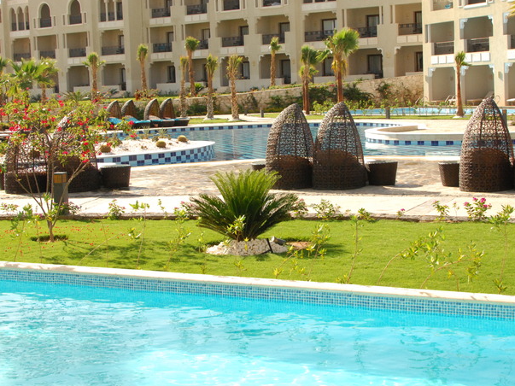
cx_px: 300
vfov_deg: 22.6
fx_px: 967
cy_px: 167
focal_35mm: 65
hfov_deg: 29.8
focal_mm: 34
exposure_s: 1/500
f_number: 11
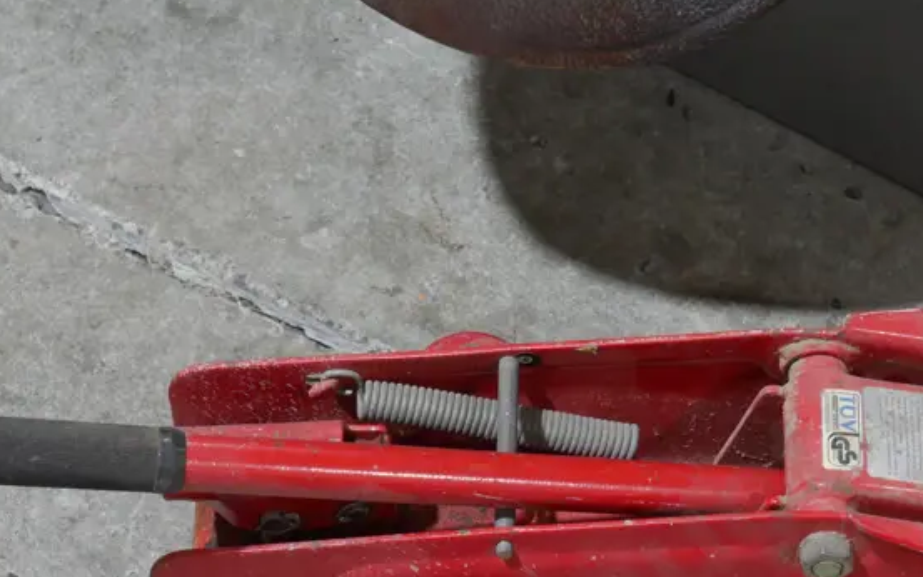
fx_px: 2768
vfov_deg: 11.8
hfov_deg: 18.8
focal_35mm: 110
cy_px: 544
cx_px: 699
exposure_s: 1/60
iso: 640
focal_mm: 28
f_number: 5.3
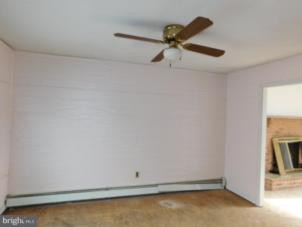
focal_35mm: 23
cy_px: 114
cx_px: 151
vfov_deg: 58.9
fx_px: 201
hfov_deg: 73.9
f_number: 3
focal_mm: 4
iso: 125
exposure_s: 1/60
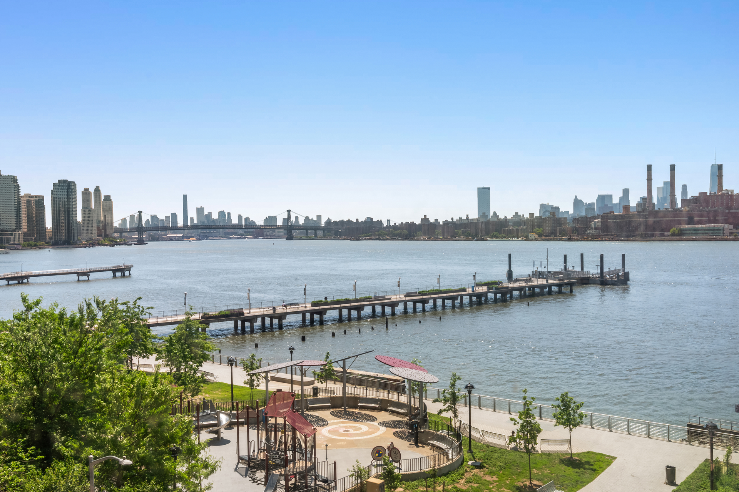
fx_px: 657
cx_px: 370
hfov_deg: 58.7
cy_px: 246
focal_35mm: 32
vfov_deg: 41.1
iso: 200
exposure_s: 1/160
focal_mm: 32
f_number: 18
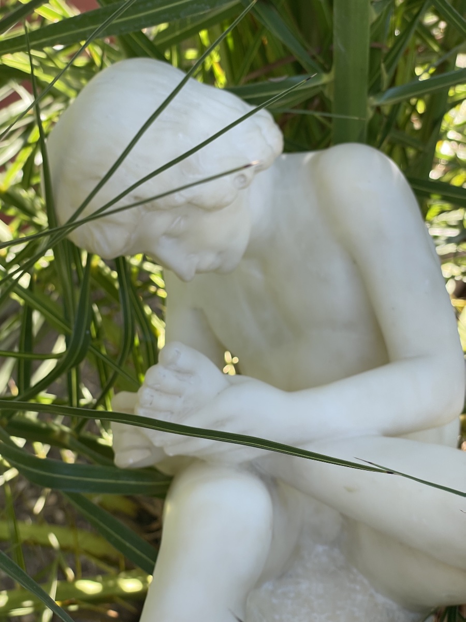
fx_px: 933
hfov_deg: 28.0
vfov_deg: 36.8
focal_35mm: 52
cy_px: 311
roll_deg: +1.3
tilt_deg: -29.4
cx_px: 233
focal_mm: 6
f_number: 2
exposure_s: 1/102
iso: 25
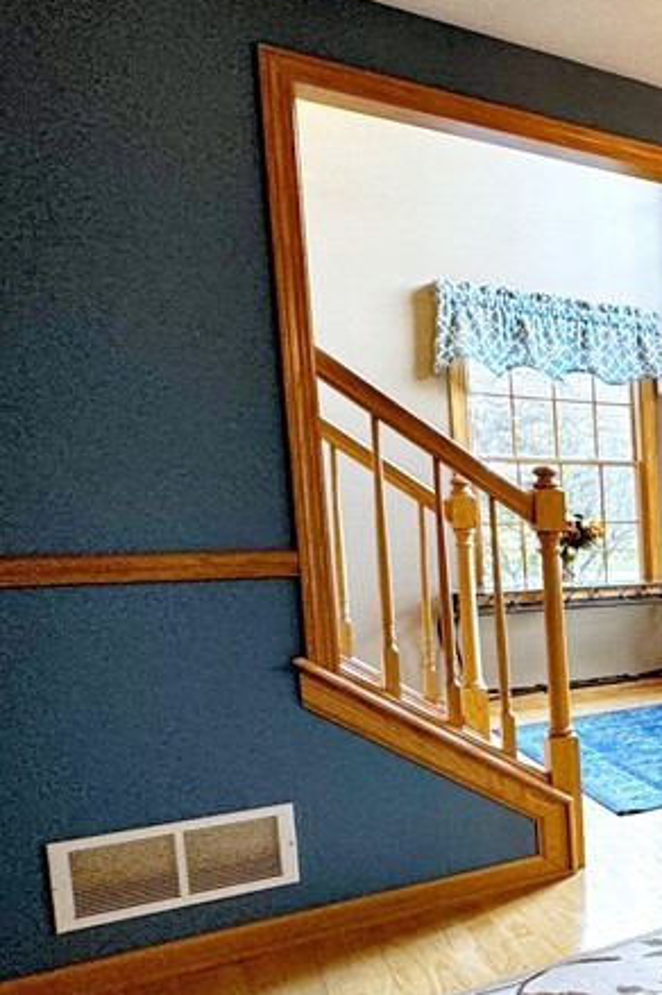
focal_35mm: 34
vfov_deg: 55.4
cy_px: 601
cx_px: 1088
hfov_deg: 24.8
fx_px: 939
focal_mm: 2.22
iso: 160
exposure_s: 1/60
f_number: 2.2
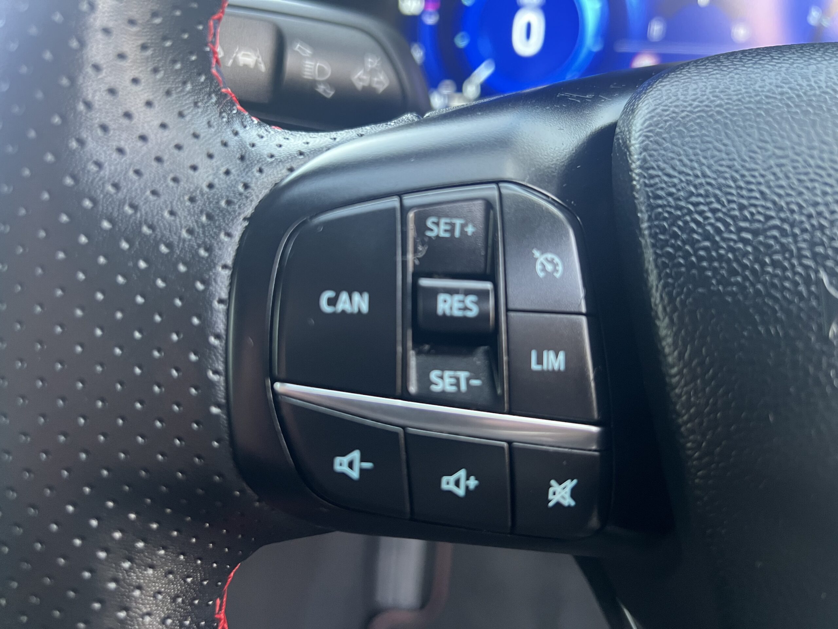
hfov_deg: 67.3
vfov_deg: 53.1
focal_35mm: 26
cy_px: 314
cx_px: 419
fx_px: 629
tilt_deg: -31.5
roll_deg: +0.9
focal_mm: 5.7
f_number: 1.5
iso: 400
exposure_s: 1/60
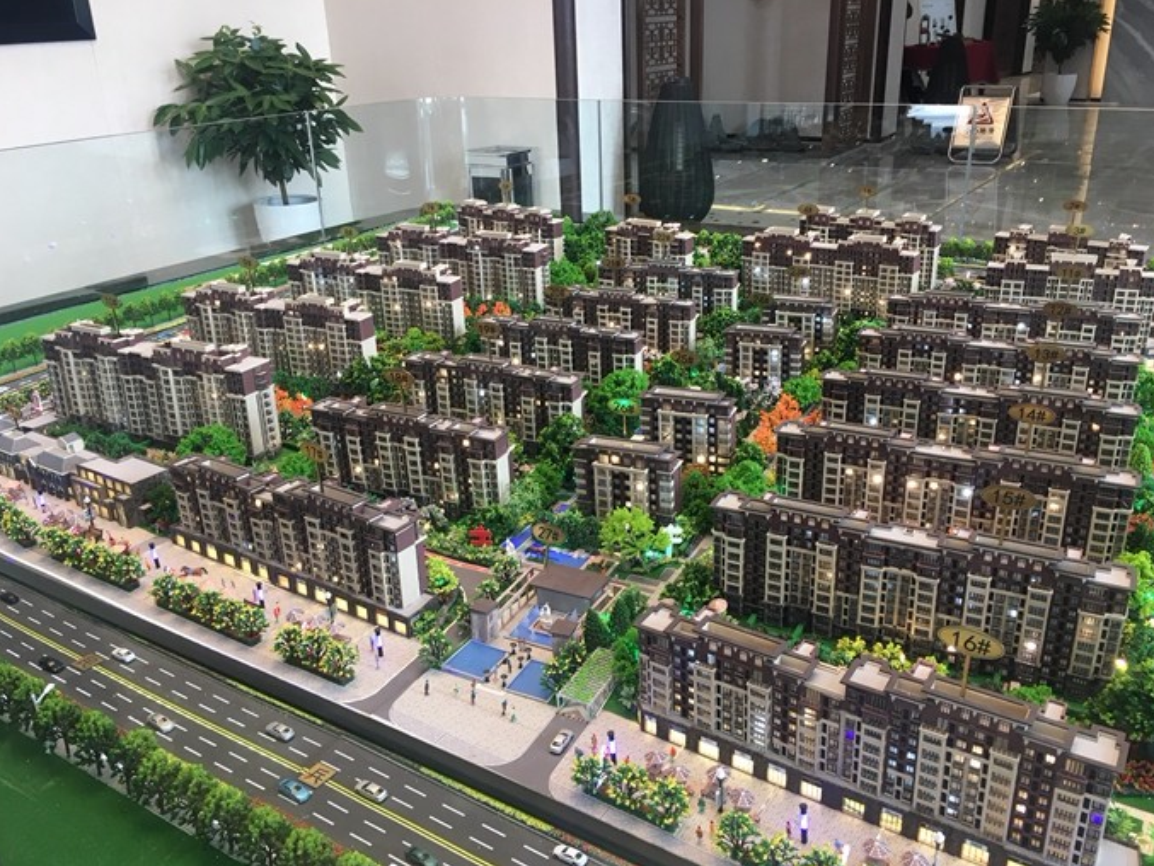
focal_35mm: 30
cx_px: 590
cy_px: 442
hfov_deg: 59.9
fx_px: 1000
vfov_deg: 46.8
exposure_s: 1/33
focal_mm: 4.15
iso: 32
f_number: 2.2
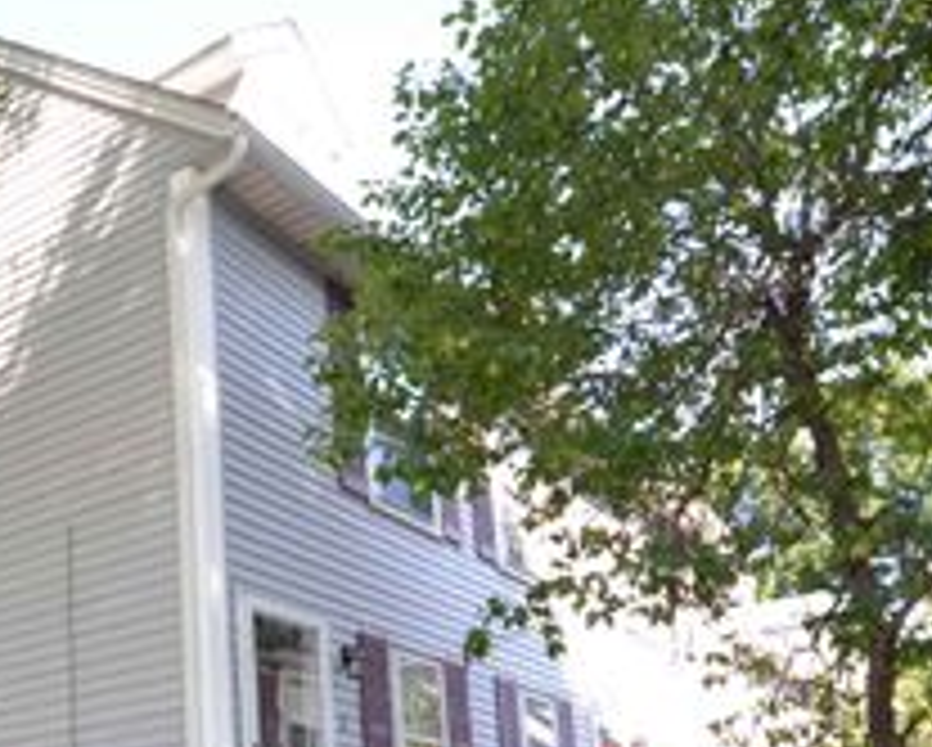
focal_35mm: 44
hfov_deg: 41.0
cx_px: 270
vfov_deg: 32.1
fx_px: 1218
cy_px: 700
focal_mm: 13
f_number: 5.6
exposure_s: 1/200
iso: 400
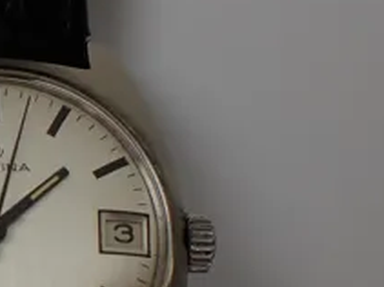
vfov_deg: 12.9
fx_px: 1264
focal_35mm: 114
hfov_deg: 16.4
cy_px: 229
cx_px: -98
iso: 125
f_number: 2.3
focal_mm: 5.4
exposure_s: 1/125
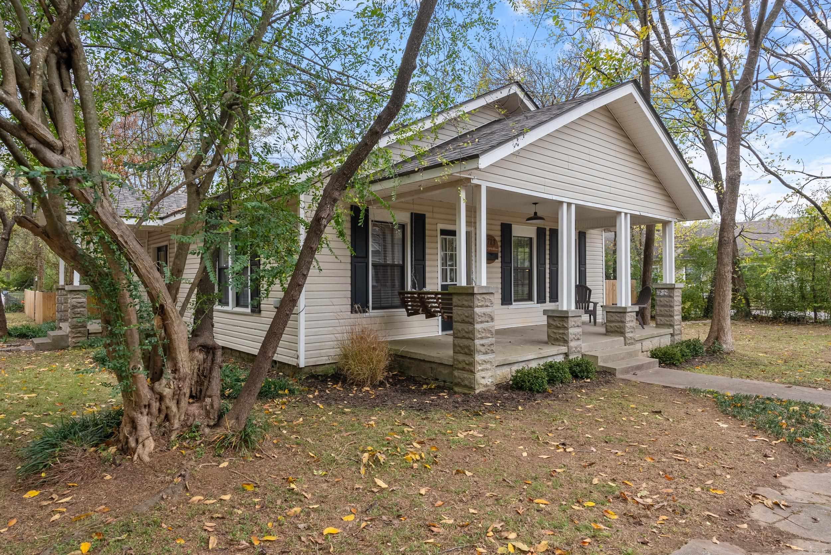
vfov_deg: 59.6
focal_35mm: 21
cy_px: 278
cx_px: 416
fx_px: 485
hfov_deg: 81.2
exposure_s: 1/60
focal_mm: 21
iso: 640
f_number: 9
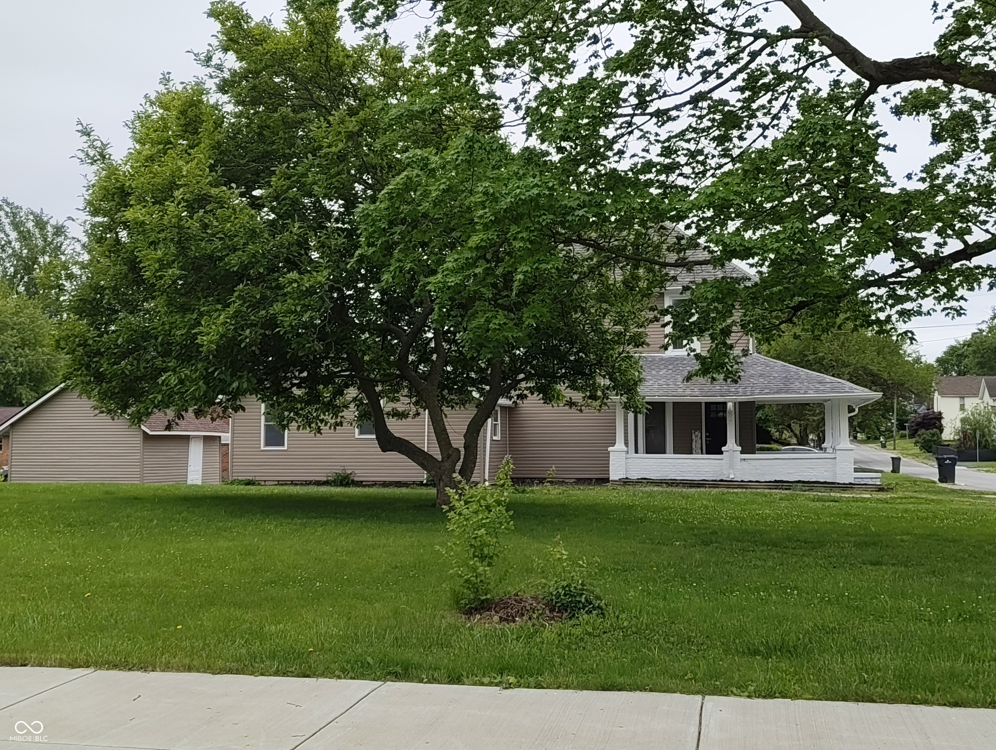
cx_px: 498
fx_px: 1239
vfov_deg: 33.7
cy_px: 375
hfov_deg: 43.8
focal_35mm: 43
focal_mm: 5.56
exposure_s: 1/1672
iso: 50
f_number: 1.88
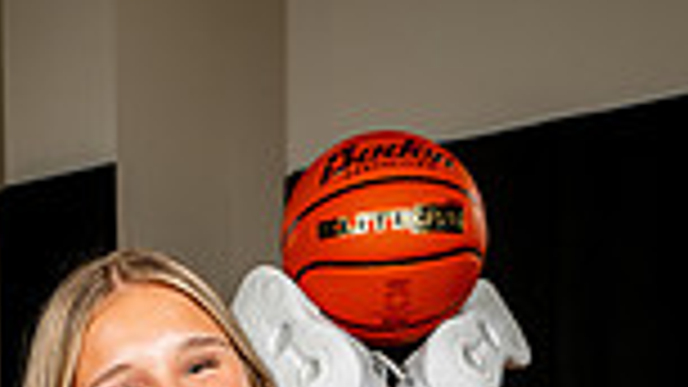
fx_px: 2353
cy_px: 936
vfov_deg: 8.6
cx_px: 108
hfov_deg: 16.5
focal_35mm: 129
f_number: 8
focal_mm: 42
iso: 250
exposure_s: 1/500
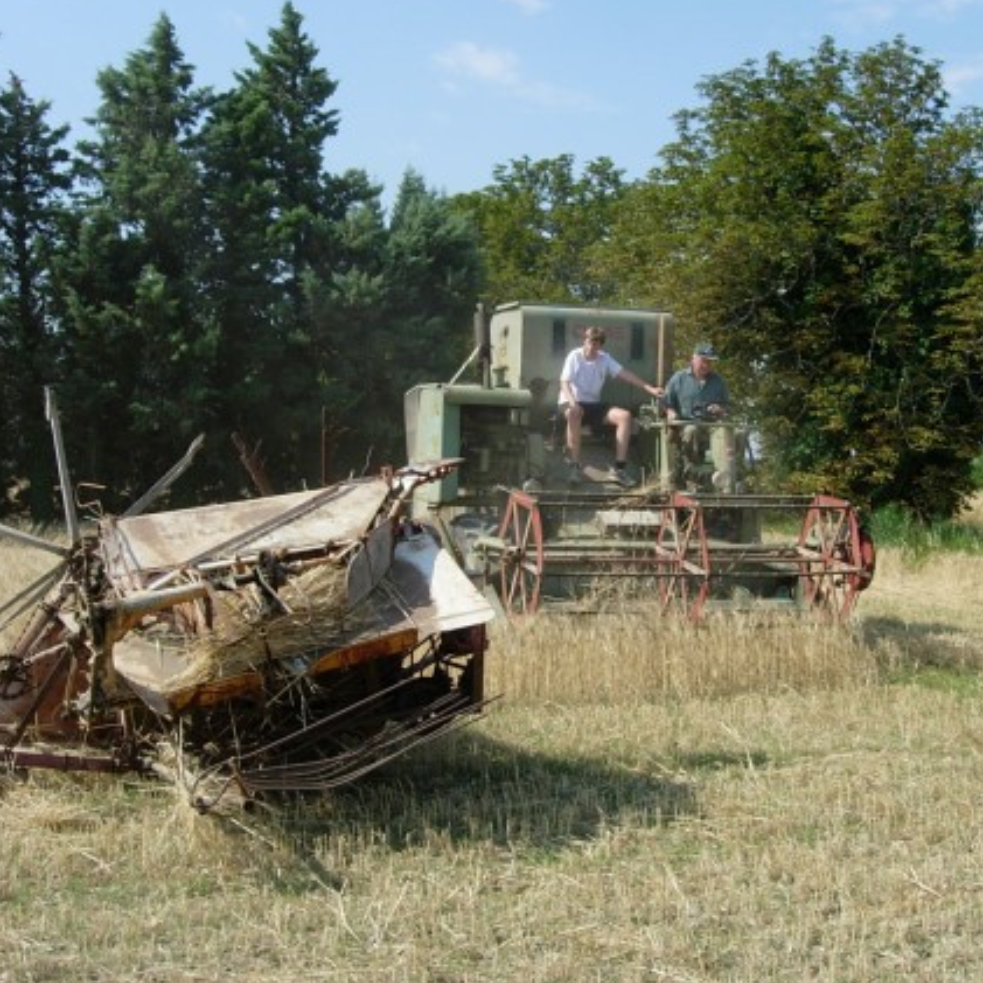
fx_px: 1639
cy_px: 453
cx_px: 619
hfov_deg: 33.2
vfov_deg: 33.4
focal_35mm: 51
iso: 64
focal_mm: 7.8
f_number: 4.8
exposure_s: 1/558
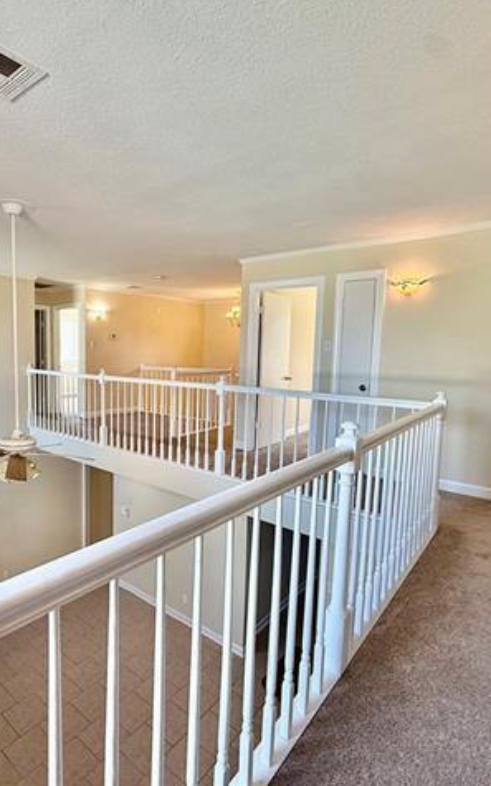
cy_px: 391
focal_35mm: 20
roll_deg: -0.6
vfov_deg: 85.1
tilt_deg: -4.7
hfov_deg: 58.2
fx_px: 428
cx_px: 160
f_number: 2.2
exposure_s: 1/120
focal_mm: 2.22
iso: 125
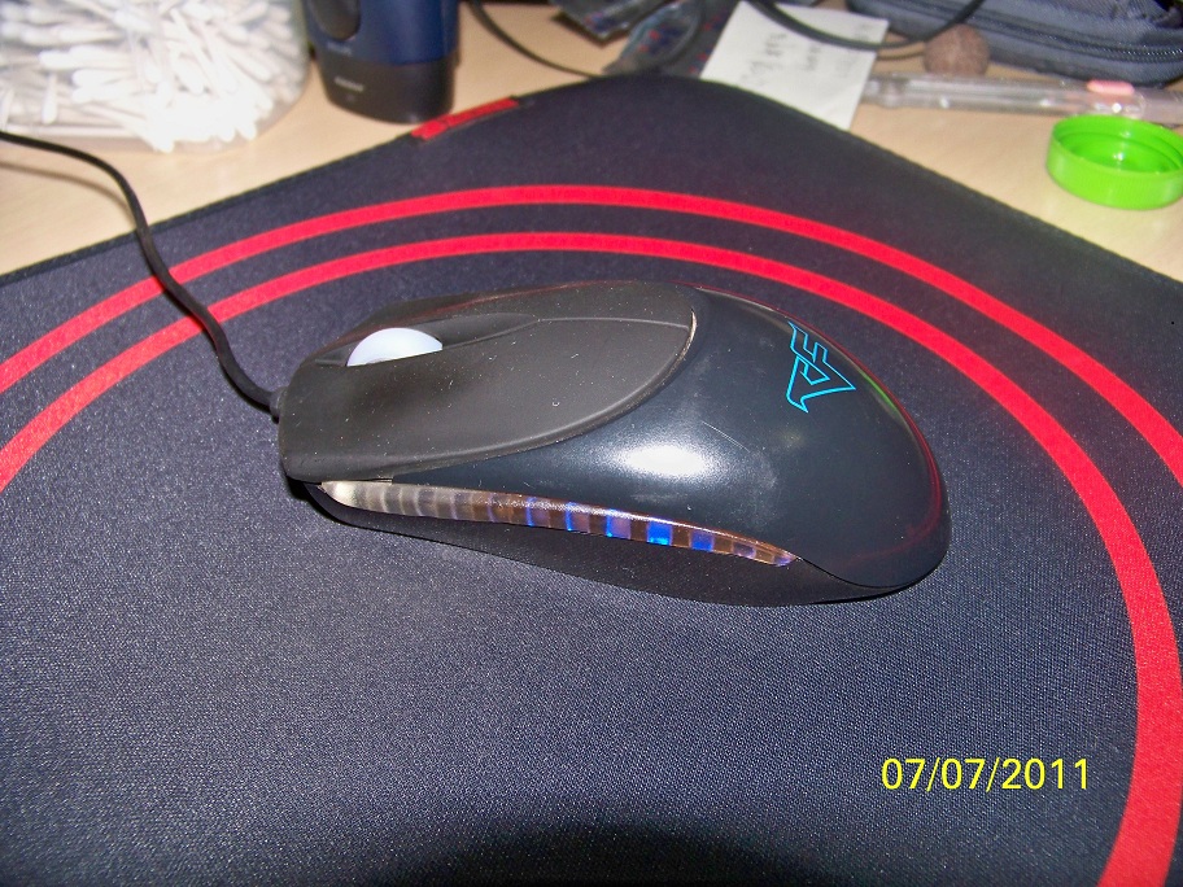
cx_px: 592
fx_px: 1128
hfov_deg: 55.4
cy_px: 444
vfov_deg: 42.9
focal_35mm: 33
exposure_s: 1/30
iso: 200
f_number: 2.8
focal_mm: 5.85
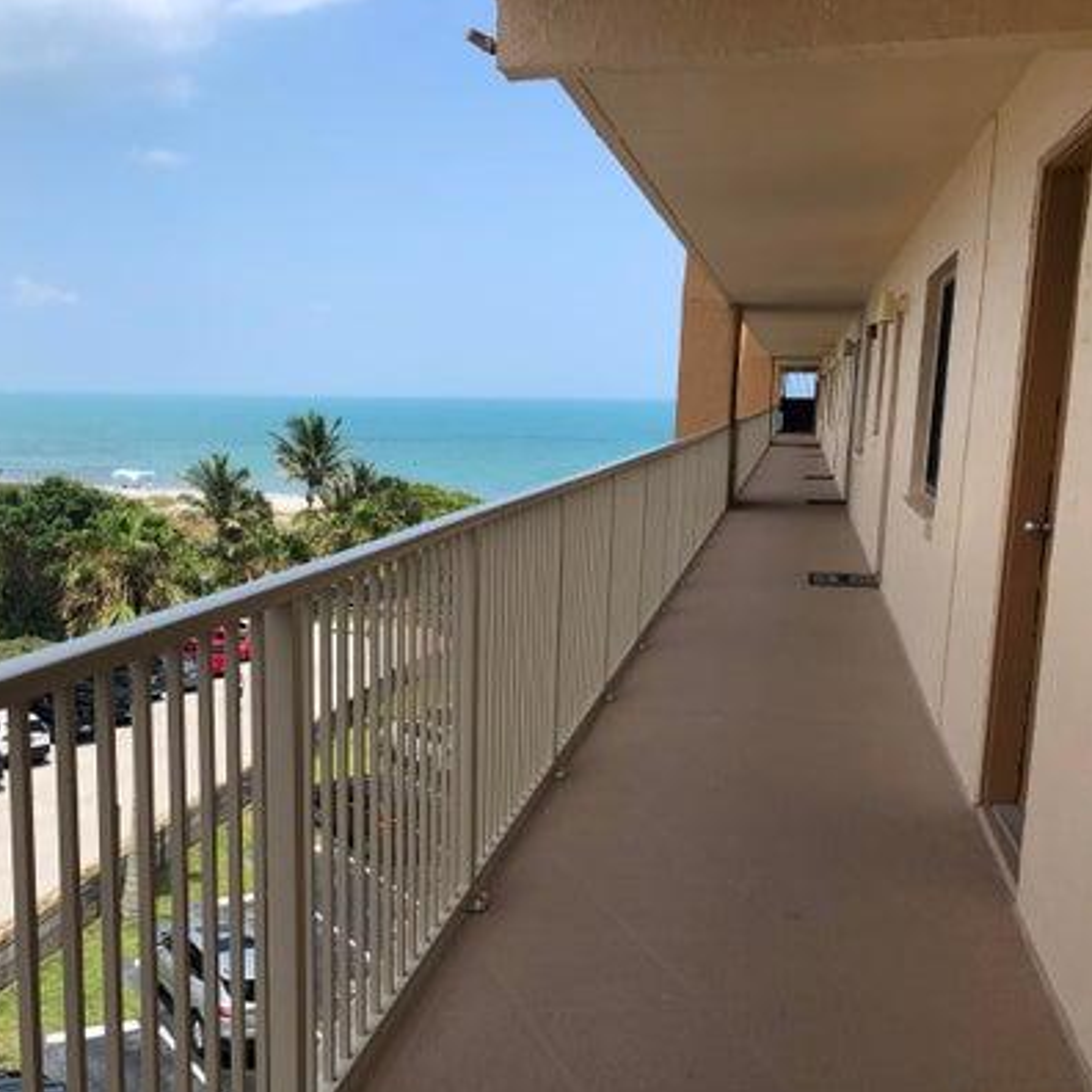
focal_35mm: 40
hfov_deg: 40.4
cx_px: 243
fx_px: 1428
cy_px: 637
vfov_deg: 41.7
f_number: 1.8
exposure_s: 1/2114
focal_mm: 4
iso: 20
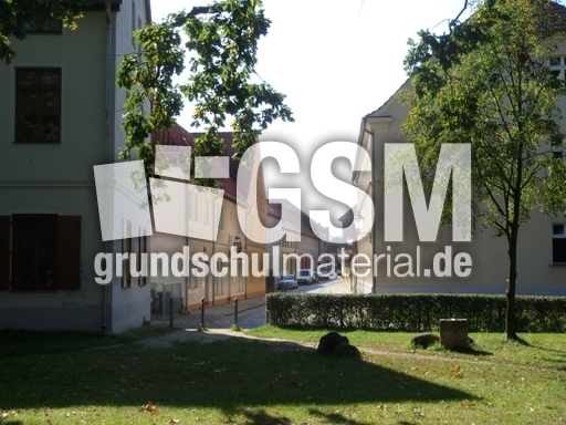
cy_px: 212
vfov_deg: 27.5
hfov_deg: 36.2
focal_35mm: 53
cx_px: 283
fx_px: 867
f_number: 6
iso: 64
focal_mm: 8.9
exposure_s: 1/222
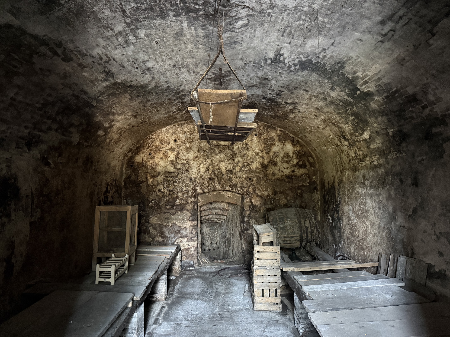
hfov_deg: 71.6
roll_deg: +0.9
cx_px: 225
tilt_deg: +3.2
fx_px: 312
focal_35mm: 24
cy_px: 168
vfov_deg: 56.8
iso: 1250
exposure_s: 1/30
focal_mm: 6.76
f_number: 1.78
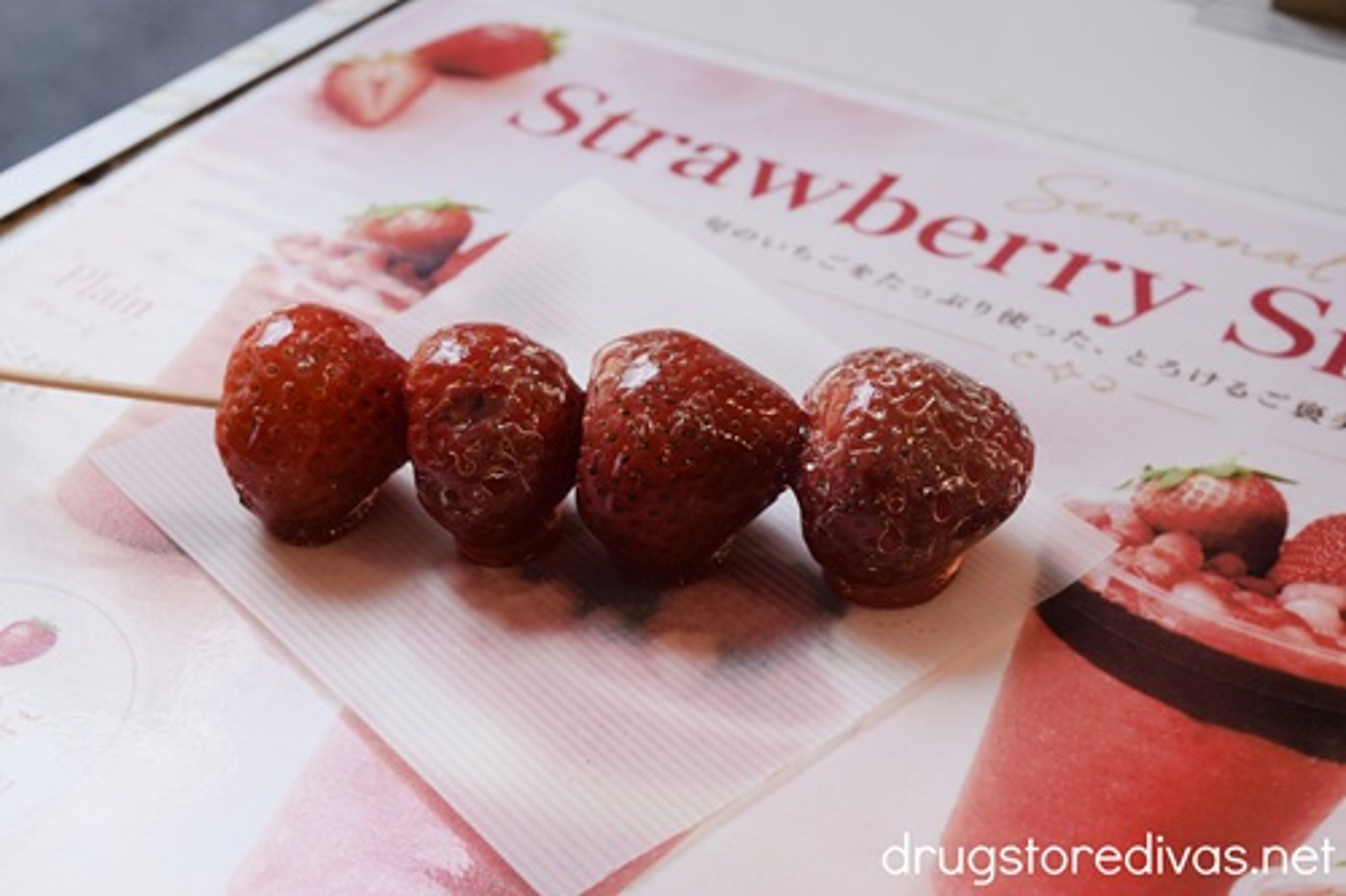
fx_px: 2130
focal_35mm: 57
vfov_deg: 23.8
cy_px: 448
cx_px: 673
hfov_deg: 35.1
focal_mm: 38
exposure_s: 1/250
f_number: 8
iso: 220
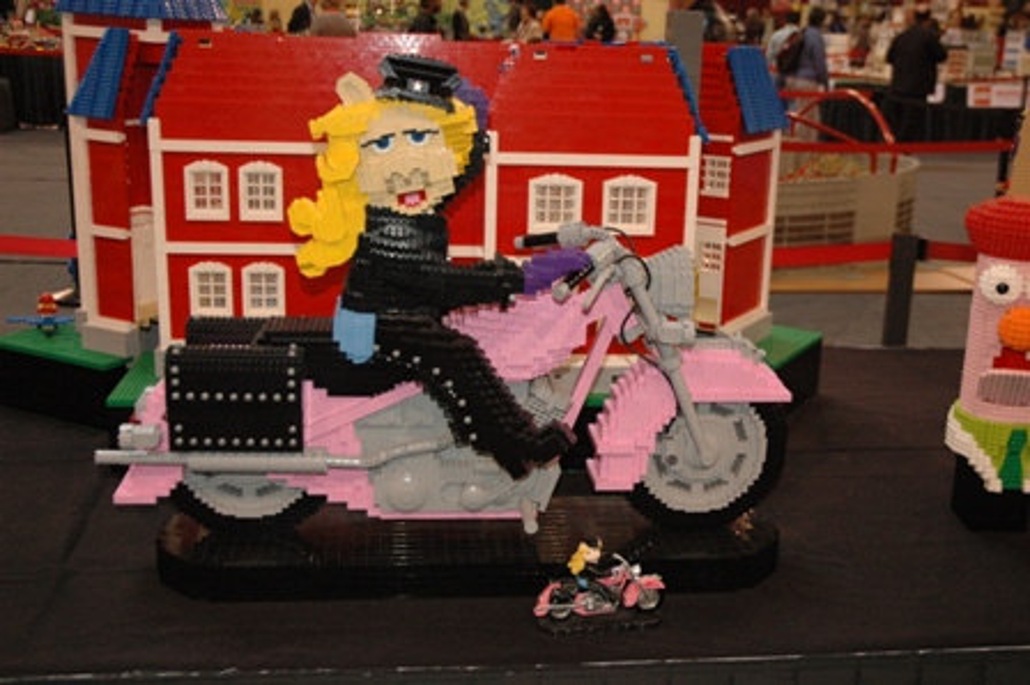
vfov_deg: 33.0
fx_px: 1158
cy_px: 342
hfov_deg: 48.0
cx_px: 515
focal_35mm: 40
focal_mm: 27
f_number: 4
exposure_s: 1/60
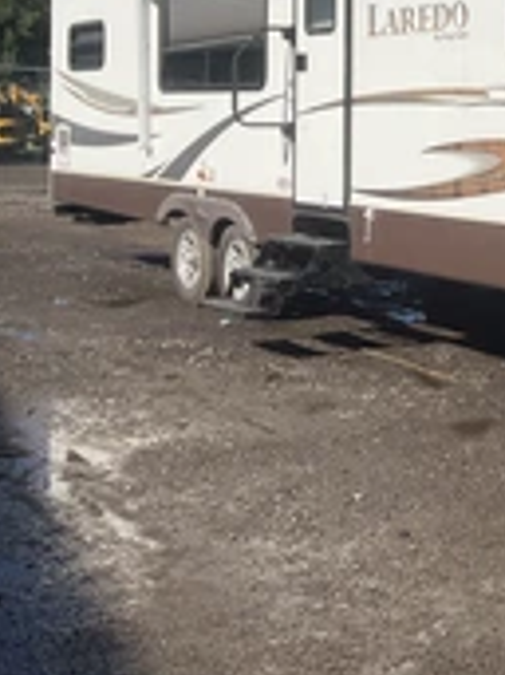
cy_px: 158
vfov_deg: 28.1
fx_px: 1324
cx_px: 675
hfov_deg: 19.7
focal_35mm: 68
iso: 25
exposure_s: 1/2801
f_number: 1.8
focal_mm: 3
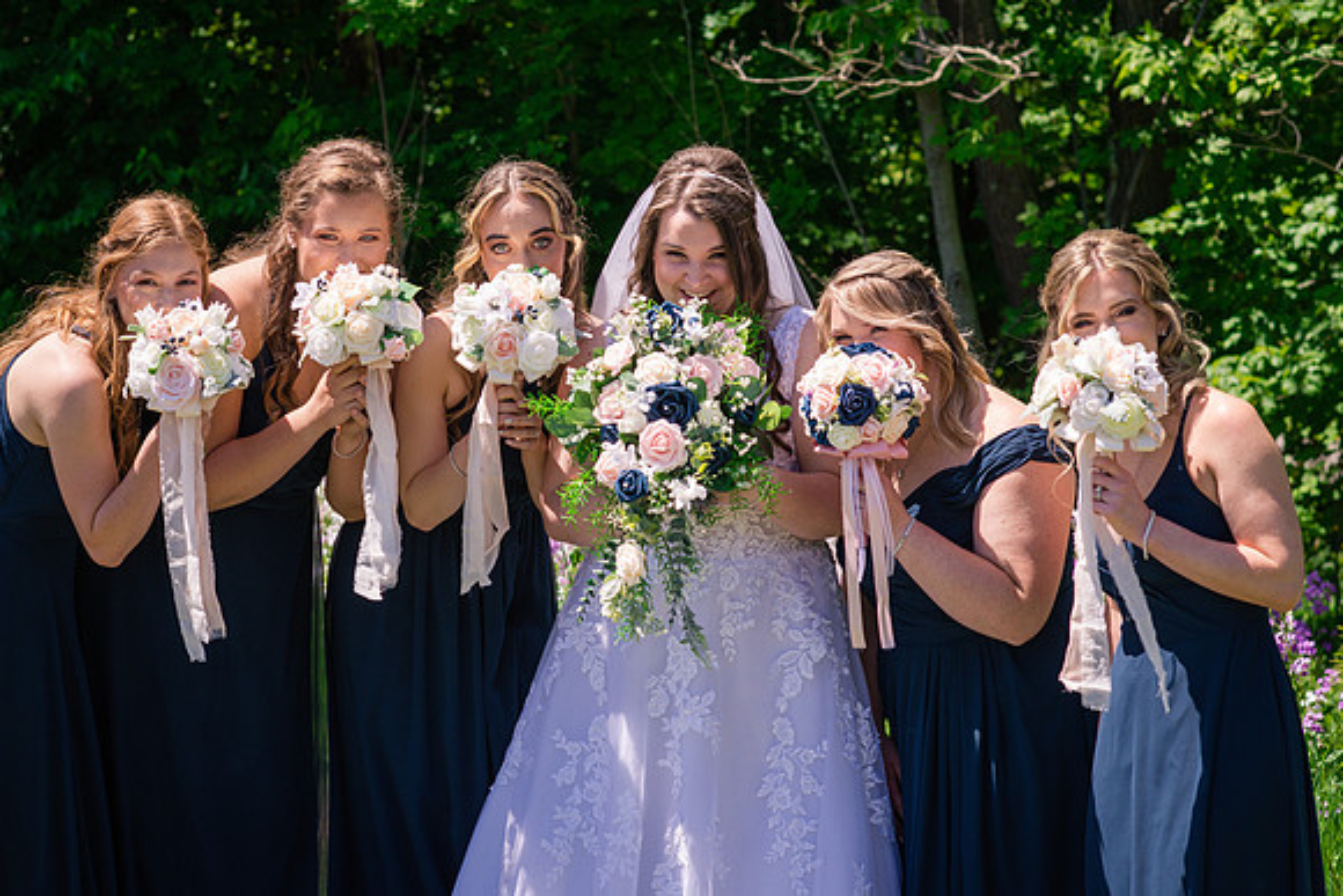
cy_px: 448
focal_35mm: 85
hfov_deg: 23.9
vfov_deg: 16.1
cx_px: 672
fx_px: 3172
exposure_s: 1/800
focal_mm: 85
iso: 200
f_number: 5
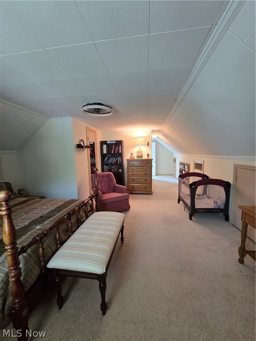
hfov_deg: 89.9
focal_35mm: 13
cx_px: 128
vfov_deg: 106.2
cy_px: 170
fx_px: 128
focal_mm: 2.2
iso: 500
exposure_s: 1/60
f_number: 2.2
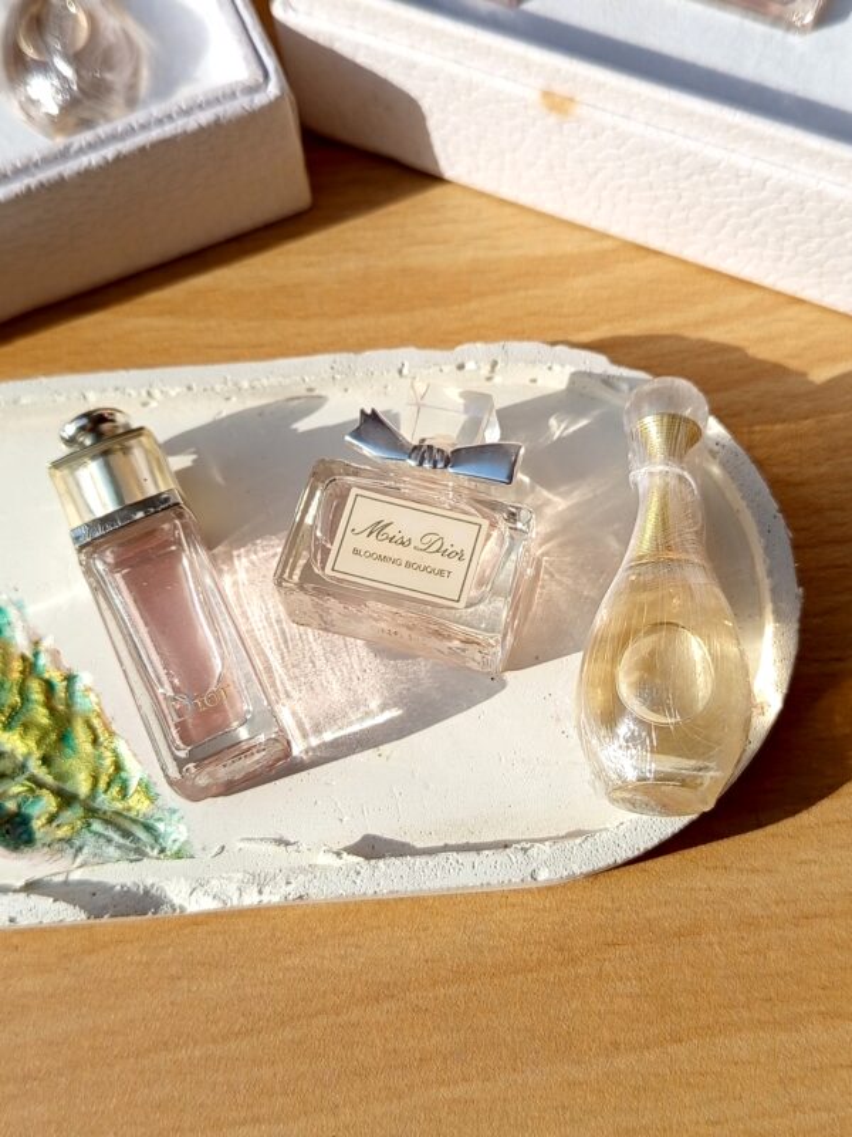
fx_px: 1411
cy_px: 568
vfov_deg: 43.9
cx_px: 426
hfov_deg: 33.6
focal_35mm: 43
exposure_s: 1/799
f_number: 1.7
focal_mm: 5.24
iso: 50
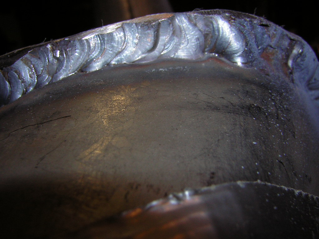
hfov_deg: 51.4
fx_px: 332
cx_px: 160
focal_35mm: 36
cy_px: 120
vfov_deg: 39.7
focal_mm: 4.7
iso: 50
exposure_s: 1/60.1
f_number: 5.2
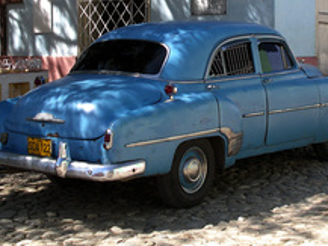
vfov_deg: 18.1
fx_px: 768
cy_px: 49
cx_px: 221
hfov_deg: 24.0
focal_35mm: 81
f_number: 4.6
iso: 80
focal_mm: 9.3
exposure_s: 1/250
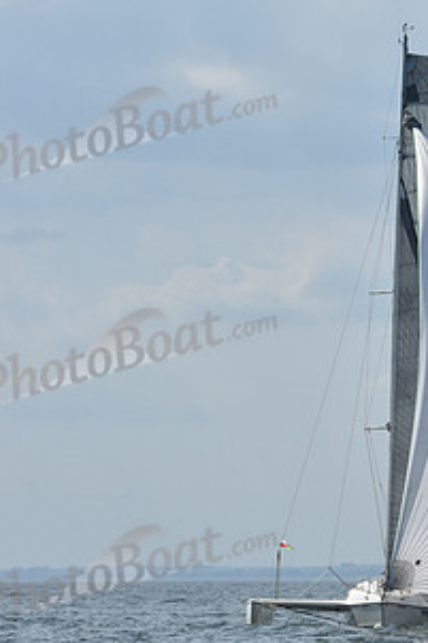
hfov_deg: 4.3
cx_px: 389
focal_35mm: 317
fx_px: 5659
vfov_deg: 6.5
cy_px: 213
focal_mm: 165
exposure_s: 1/1250
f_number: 10
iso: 250
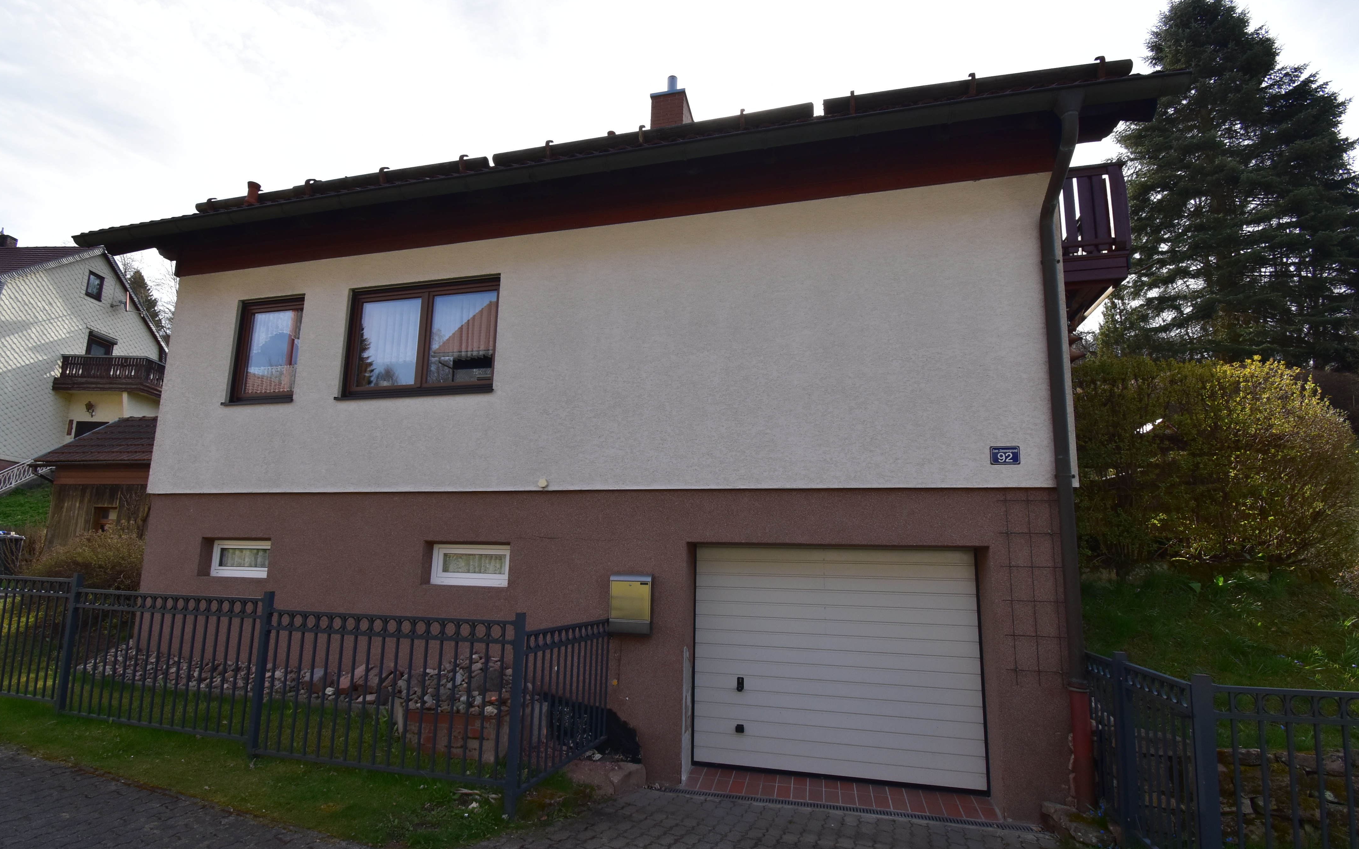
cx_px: 652
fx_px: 593
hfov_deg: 97.8
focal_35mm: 16
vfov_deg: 71.0
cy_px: 471
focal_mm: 10
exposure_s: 1/320
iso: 400
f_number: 10
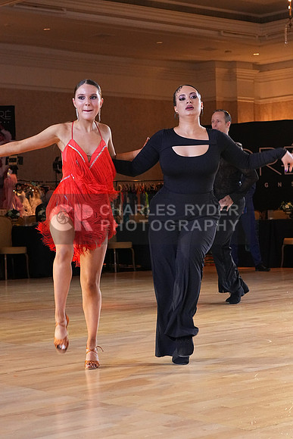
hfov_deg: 17.3
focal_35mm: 79
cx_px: 146
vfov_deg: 25.7
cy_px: 220
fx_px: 964
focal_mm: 53
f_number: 6.3
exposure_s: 1/200
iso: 5000
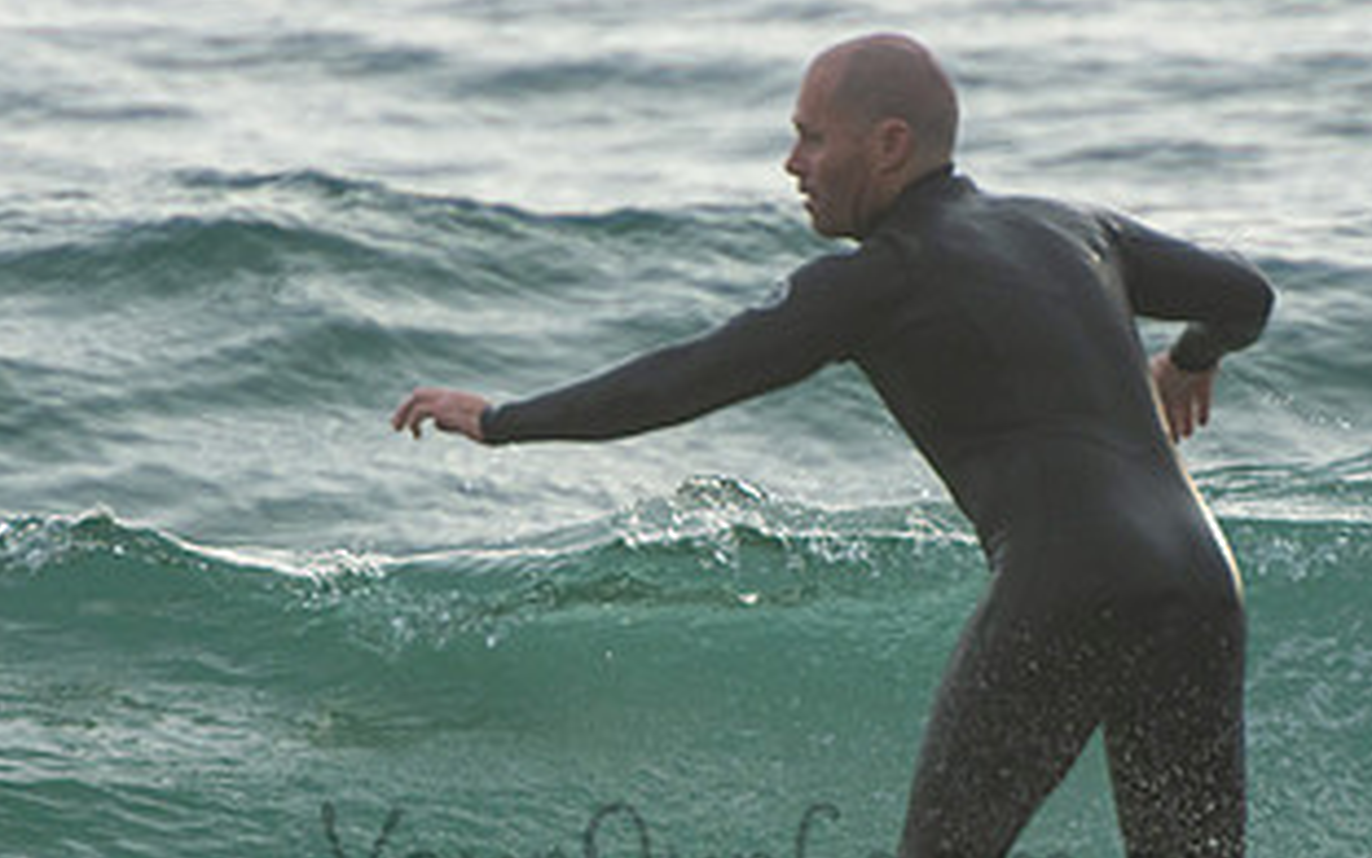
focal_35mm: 1138
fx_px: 42551
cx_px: 774
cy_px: 834
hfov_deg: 1.8
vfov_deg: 1.2
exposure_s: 1/1000
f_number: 5.6
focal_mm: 400
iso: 400
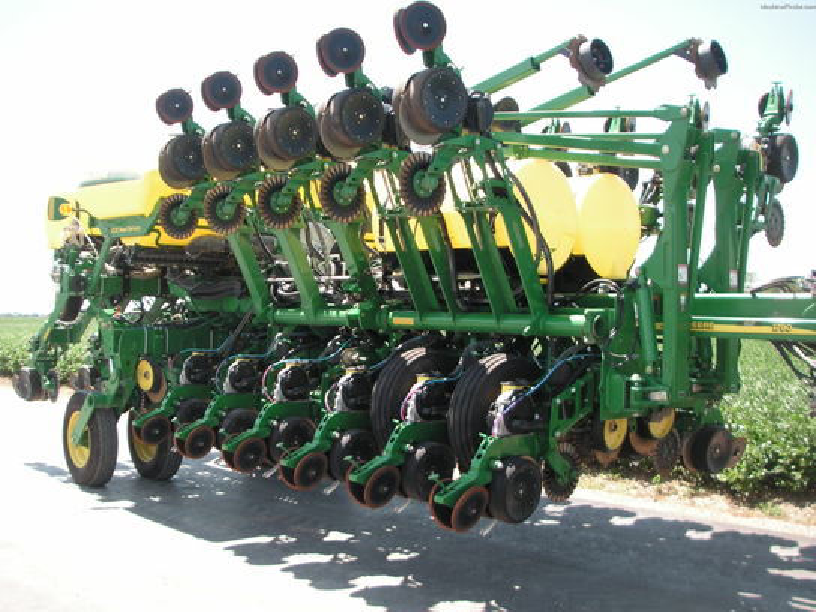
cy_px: 306
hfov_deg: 49.0
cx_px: 408
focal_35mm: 38
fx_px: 896
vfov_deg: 37.7
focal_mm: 6.3
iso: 50
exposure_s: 1/180
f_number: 3.3
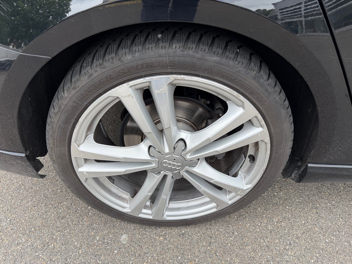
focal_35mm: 24
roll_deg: +2.0
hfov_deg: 71.6
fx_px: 244
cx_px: 176
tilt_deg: -39.9
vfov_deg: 56.8
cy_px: 132
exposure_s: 1/459
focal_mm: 6.76
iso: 100
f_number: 1.78
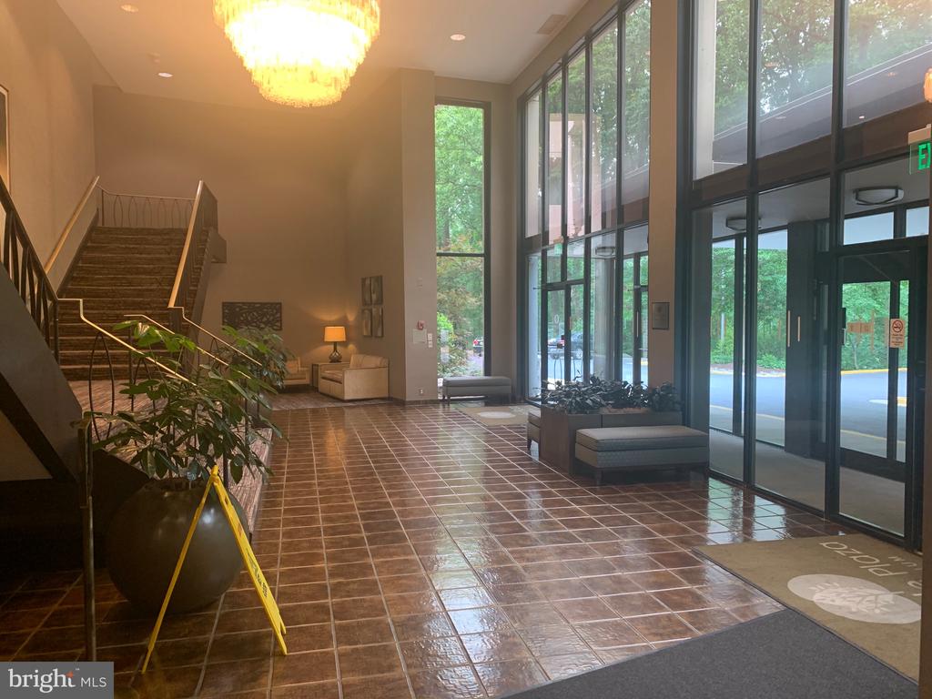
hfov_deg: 67.3
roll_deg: +0.4
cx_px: 466
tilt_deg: -3.5
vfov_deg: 53.1
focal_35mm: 26
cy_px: 350
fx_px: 700
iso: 125
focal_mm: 4.25
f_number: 1.8
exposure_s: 1/60
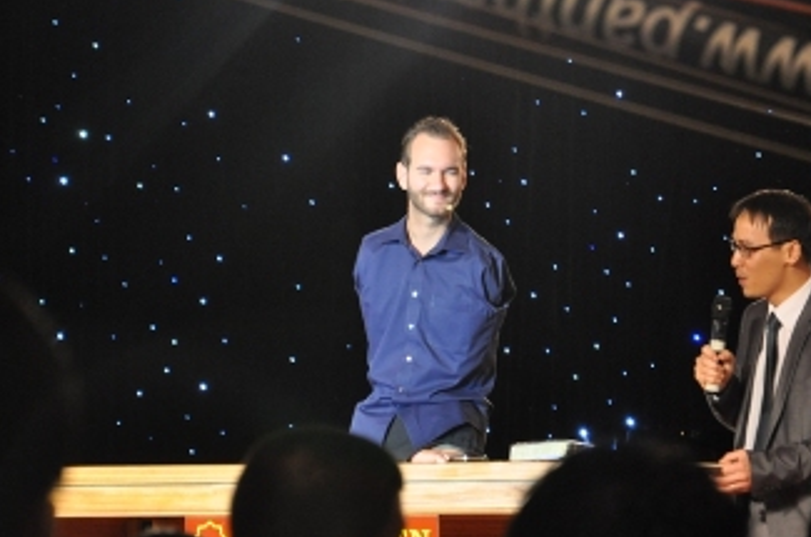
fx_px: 5366
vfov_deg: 5.7
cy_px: 217
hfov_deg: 8.6
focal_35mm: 239
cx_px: 402
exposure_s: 1/40
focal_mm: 105
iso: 1250
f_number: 5.6
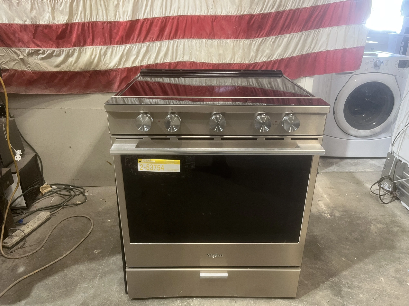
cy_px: 153
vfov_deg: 53.1
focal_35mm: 26
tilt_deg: -23.3
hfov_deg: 67.3
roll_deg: -0.3
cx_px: 204
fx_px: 307
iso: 200
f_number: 1.6
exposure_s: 1/60
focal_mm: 5.1
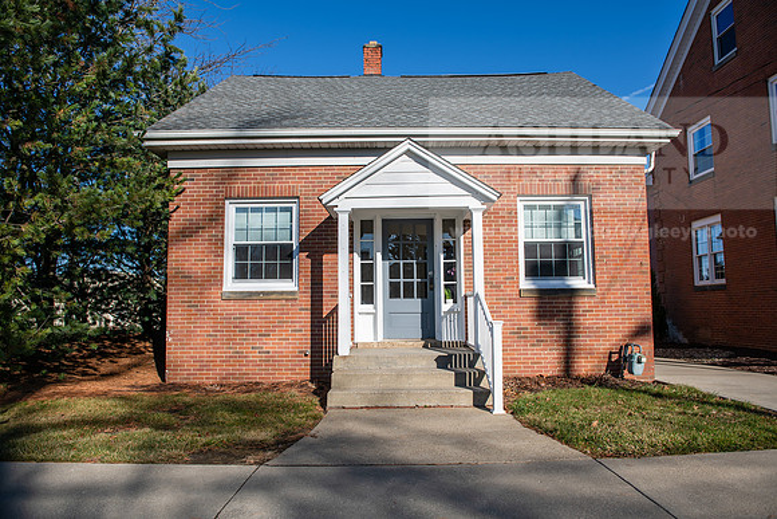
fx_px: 561
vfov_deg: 49.6
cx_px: 388
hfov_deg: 69.4
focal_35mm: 26
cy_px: 260
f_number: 4
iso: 50
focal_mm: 26
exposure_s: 1/640
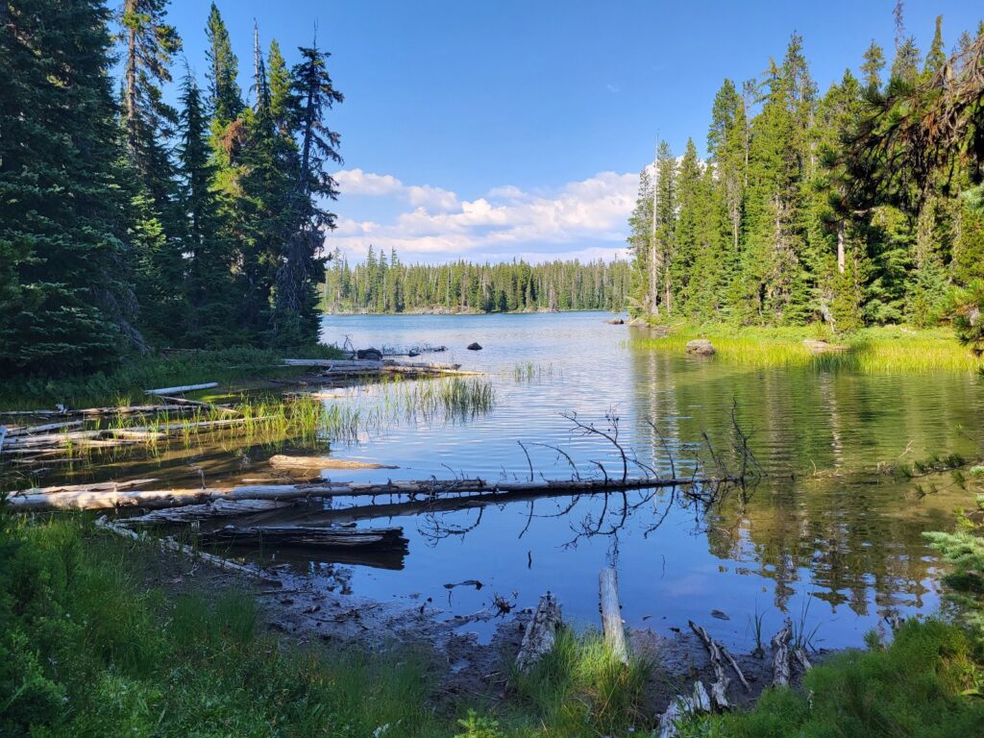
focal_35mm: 26
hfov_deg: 67.3
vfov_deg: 53.1
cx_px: 492
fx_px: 739
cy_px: 369
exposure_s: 1/1111
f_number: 1.8
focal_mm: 5.4
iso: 40
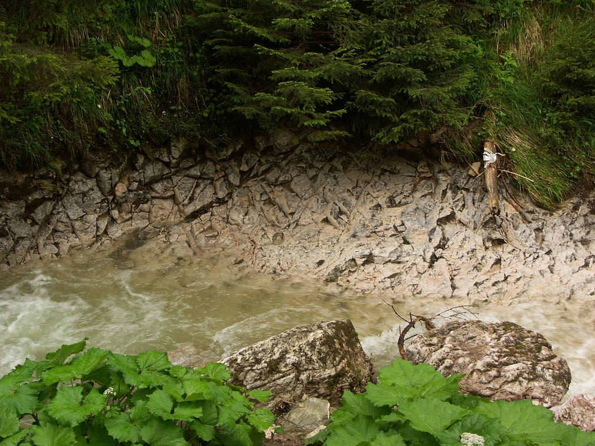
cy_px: 226
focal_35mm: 64
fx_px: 1100
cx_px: 297
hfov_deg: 30.3
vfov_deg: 22.9
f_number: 3.5
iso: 80
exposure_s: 1/100
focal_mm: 16.24
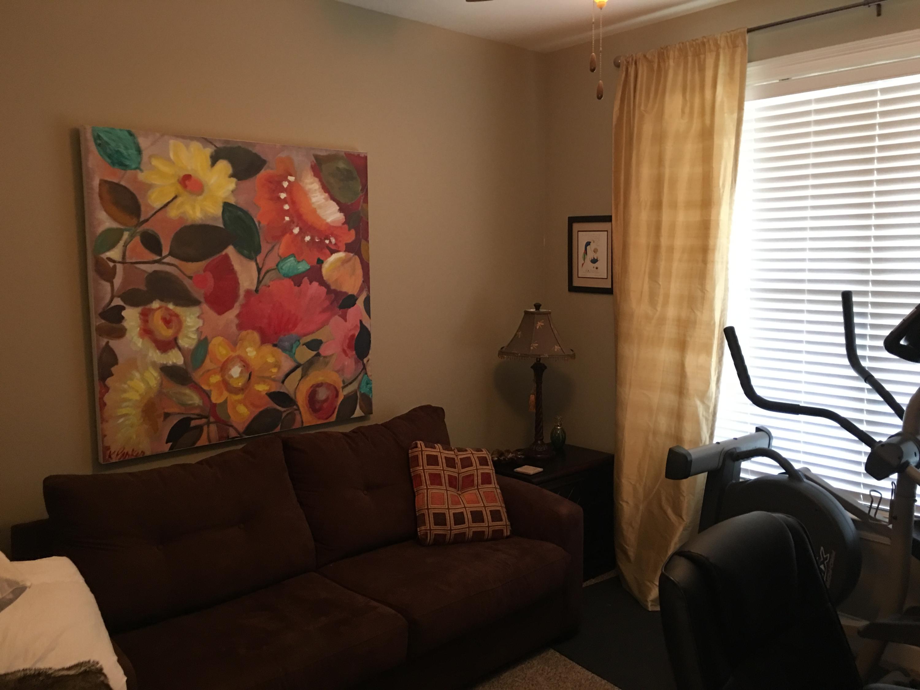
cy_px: 345
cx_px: 460
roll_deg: -0.5
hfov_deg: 61.7
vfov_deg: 48.2
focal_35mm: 29
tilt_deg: -6.7
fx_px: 771
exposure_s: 1/8
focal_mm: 4.15
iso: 100
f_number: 2.2
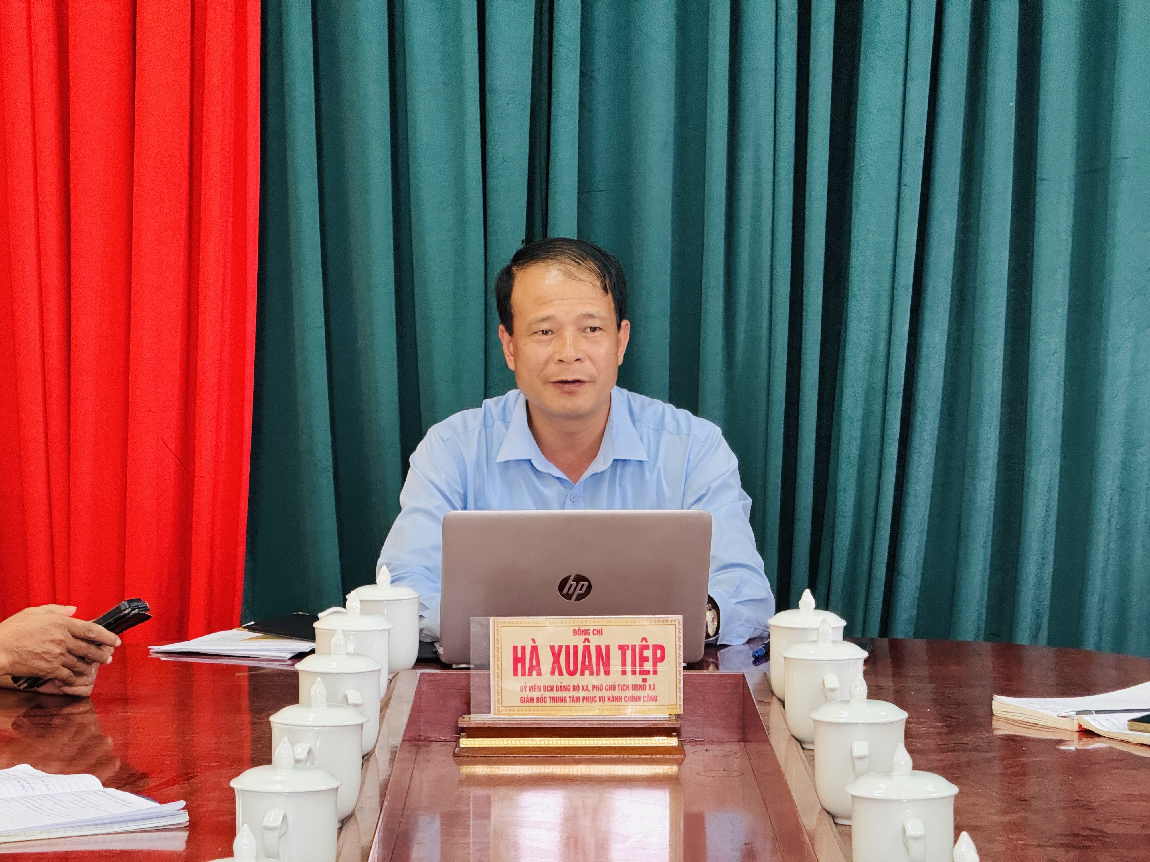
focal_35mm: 120
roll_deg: -0.2
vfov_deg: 12.3
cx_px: 575
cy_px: 431
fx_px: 3987
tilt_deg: -3.1
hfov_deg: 16.4
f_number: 2.8
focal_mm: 15.66
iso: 640
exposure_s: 1/50
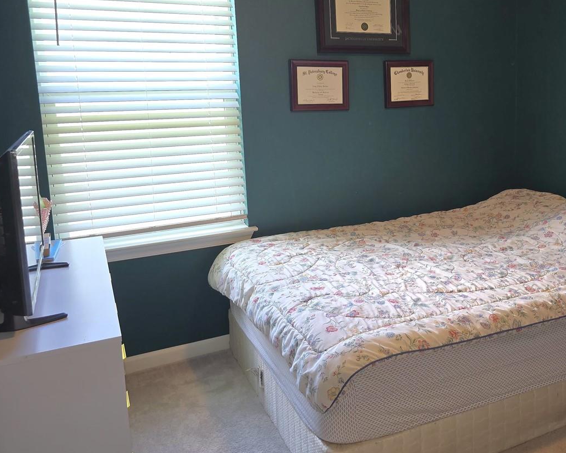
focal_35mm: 35
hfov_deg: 49.4
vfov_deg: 41.9
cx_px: 426
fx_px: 586
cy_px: 168
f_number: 1.7
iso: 80
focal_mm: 6.3
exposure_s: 1/60.2
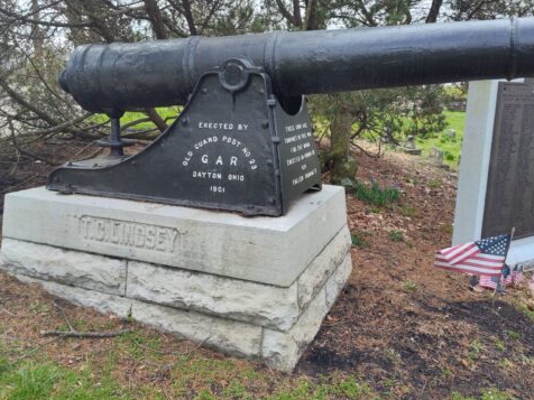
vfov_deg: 48.1
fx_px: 447
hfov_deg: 61.6
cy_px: 174
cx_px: 276
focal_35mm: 29
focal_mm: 5.56
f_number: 1.8
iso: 100
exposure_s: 1/520
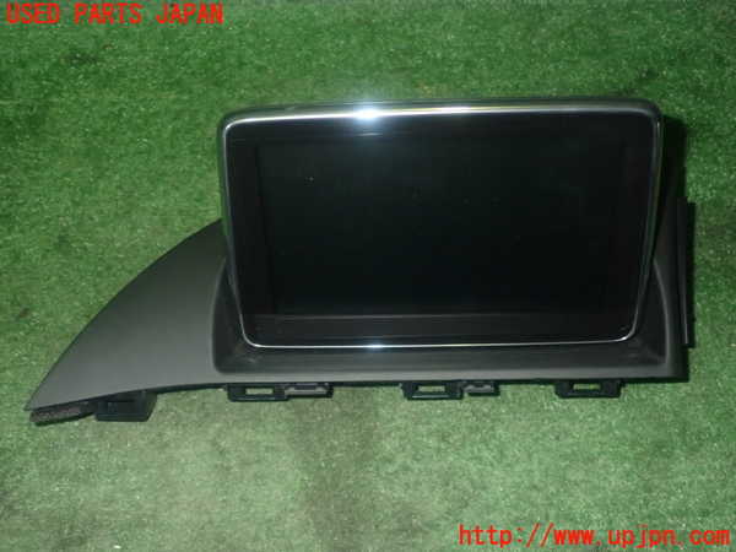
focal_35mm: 36
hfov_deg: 51.4
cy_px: 276
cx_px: 368
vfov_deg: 39.7
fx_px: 765
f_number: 7.1
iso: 800
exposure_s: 1/40
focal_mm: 6.37
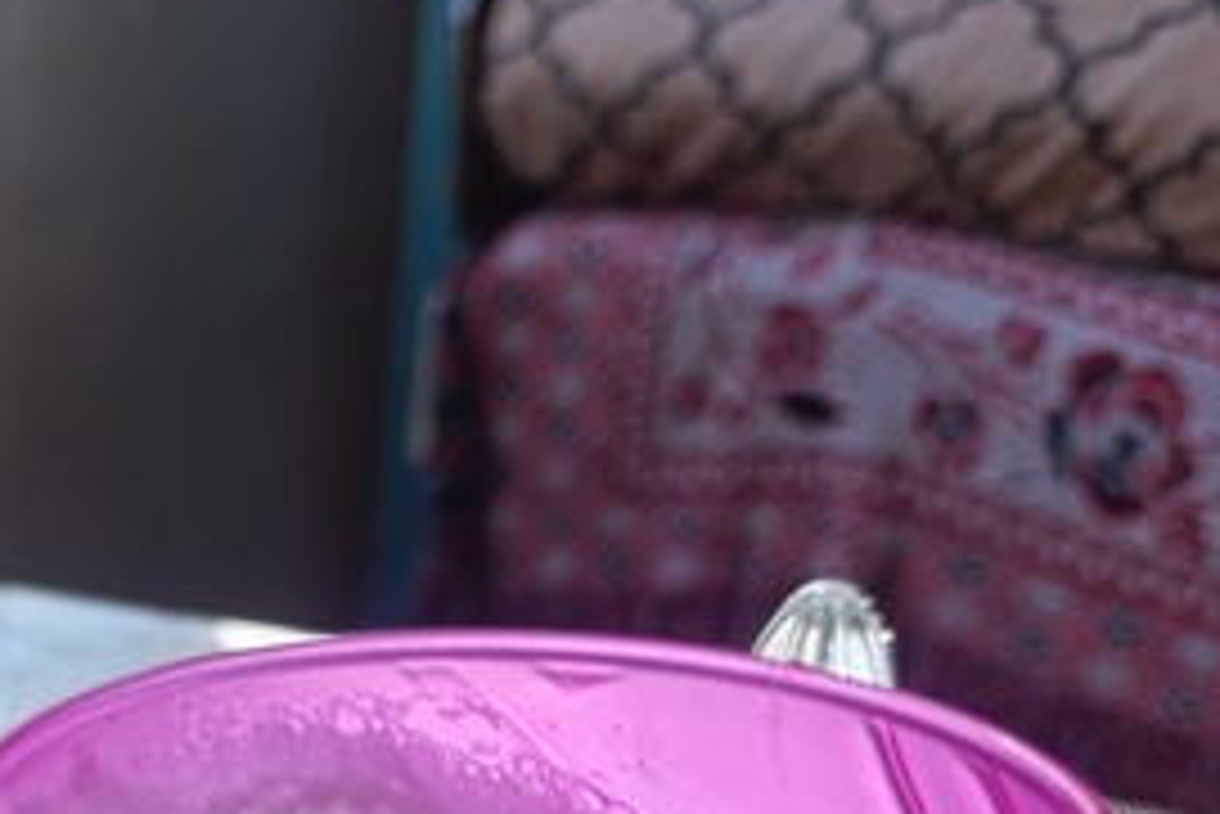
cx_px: -288
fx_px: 2746
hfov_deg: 22.8
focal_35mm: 81
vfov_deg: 15.8
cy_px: 1129
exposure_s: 1/120
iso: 320
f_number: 1.6
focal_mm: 6.14
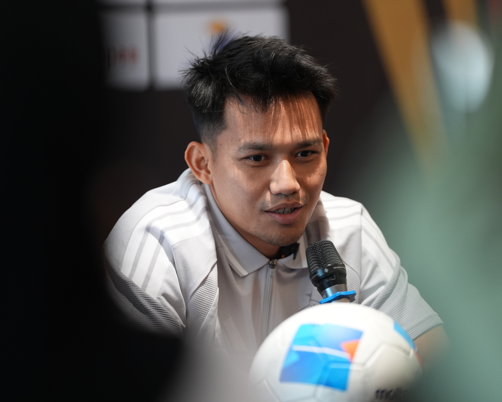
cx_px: 274
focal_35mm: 339
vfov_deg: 4.6
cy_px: 201
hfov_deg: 5.7
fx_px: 5036
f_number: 2.8
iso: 1600
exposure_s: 1/100
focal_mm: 300
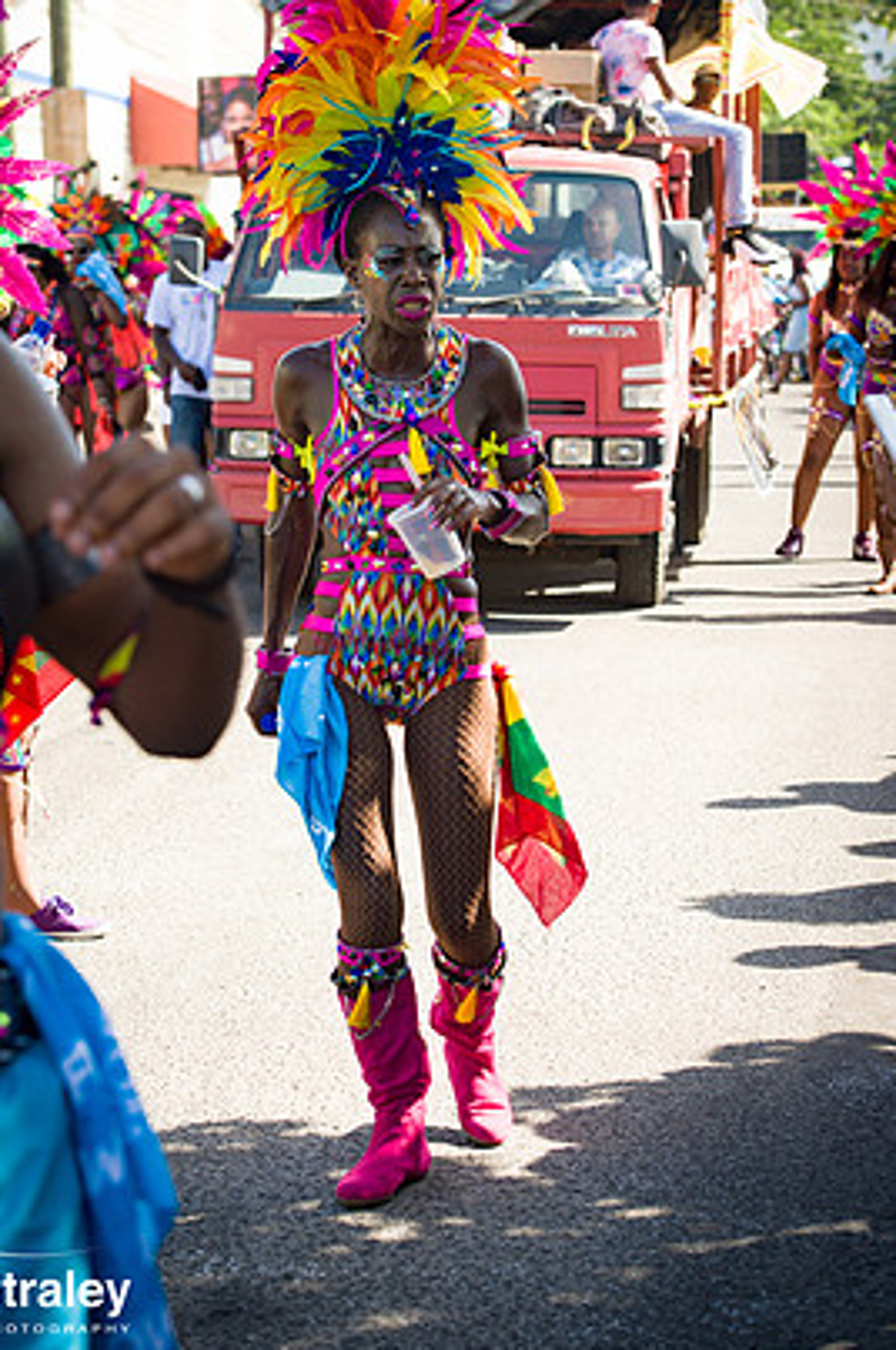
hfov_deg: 17.4
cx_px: 400
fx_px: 2922
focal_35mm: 78
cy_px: 615
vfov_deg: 26.0
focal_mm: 70
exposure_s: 1/200
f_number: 6.3
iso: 100
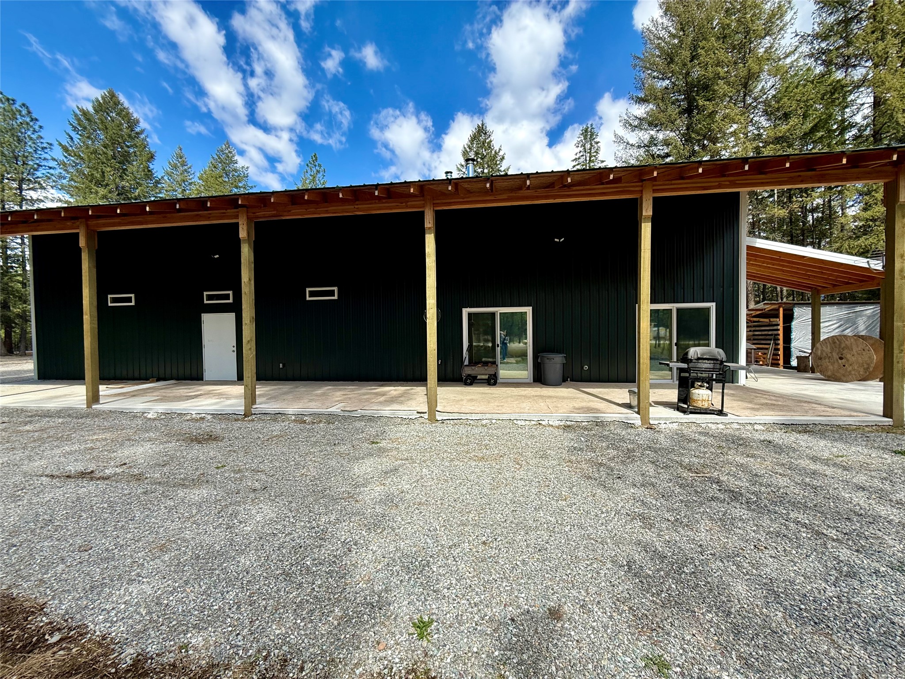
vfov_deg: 85.7
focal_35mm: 14
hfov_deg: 102.1
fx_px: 366
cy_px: 340
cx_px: 452
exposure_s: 1/535
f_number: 2.2
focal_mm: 2.22
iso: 50
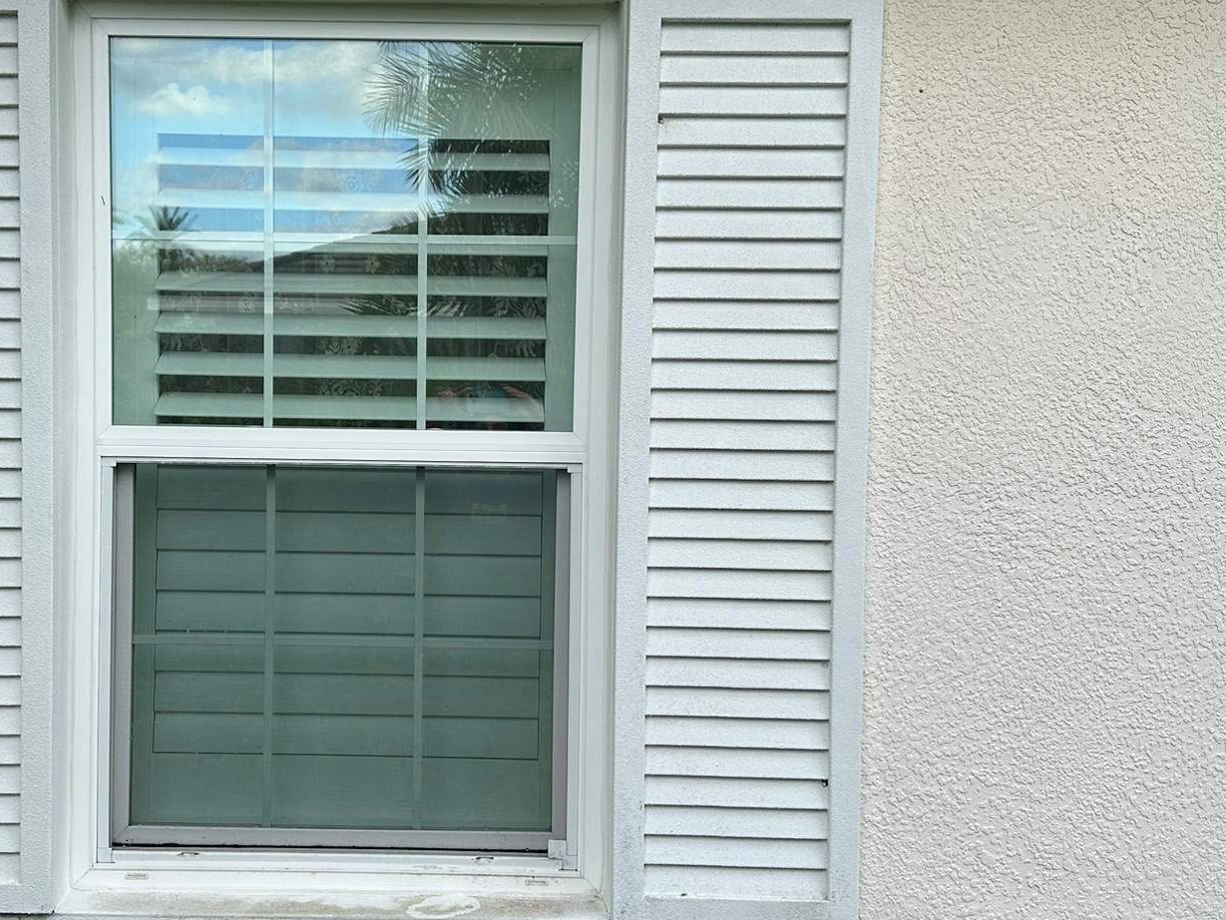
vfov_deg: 36.0
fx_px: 1417
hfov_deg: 46.2
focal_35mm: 40
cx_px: 434
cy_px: 464
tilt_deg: -1.0
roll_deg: -1.1
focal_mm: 6.86
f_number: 1.78
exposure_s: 1/1072
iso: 80
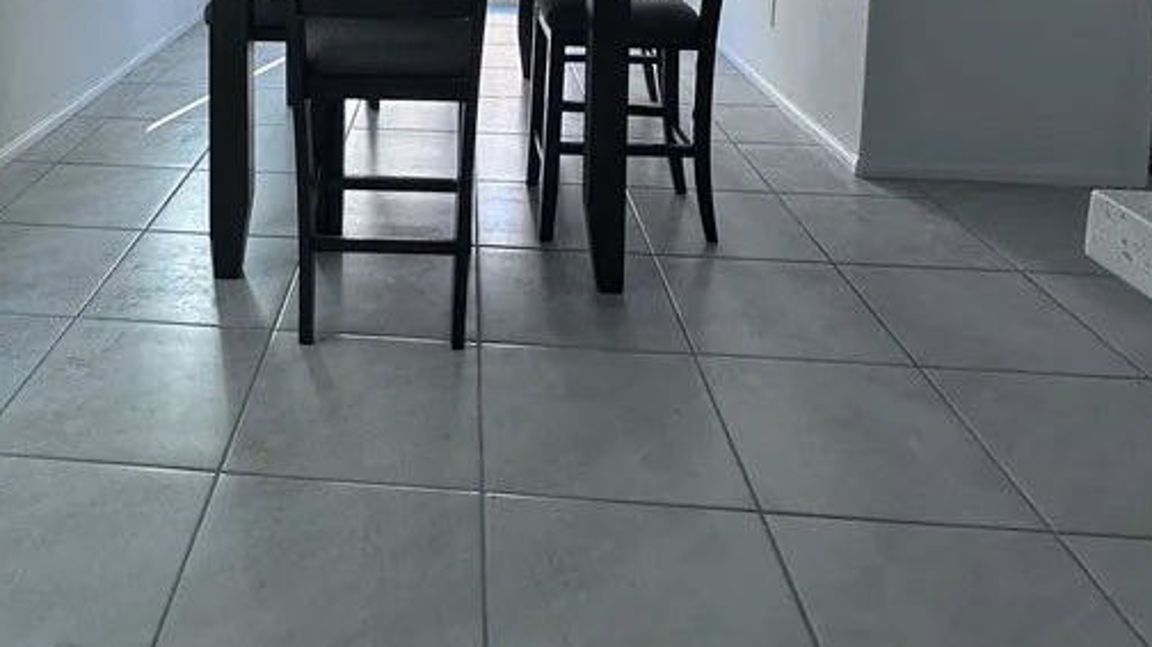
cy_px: -89
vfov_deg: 32.5
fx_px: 947
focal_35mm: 31
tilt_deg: -4.7
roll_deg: -0.8
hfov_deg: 61.0
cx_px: 377
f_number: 2.2
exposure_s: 1/99
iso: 64
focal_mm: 2.22
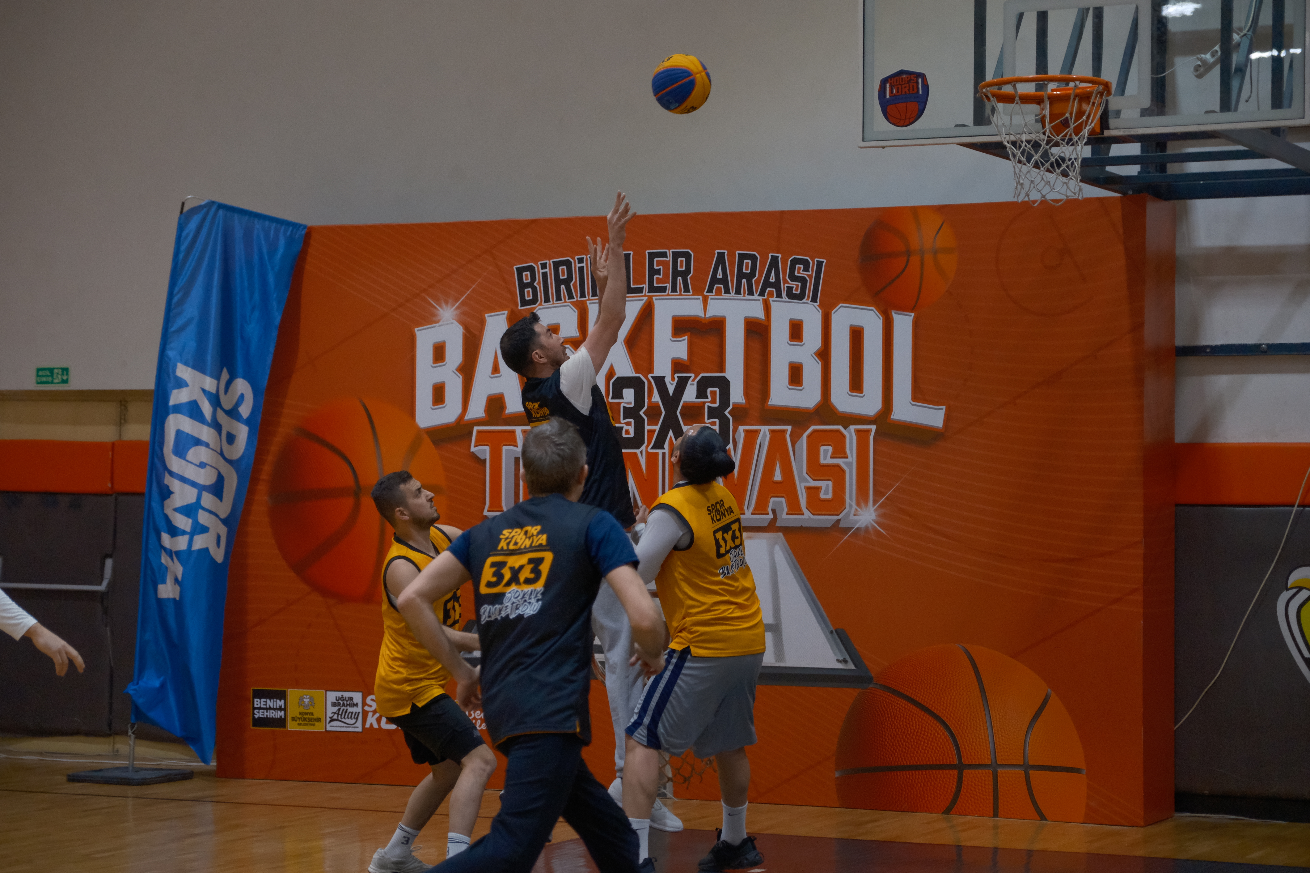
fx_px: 3020
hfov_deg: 24.5
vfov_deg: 16.5
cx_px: 655
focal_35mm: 83
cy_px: 436
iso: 3200
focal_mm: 55
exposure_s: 1/1000
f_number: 2.8
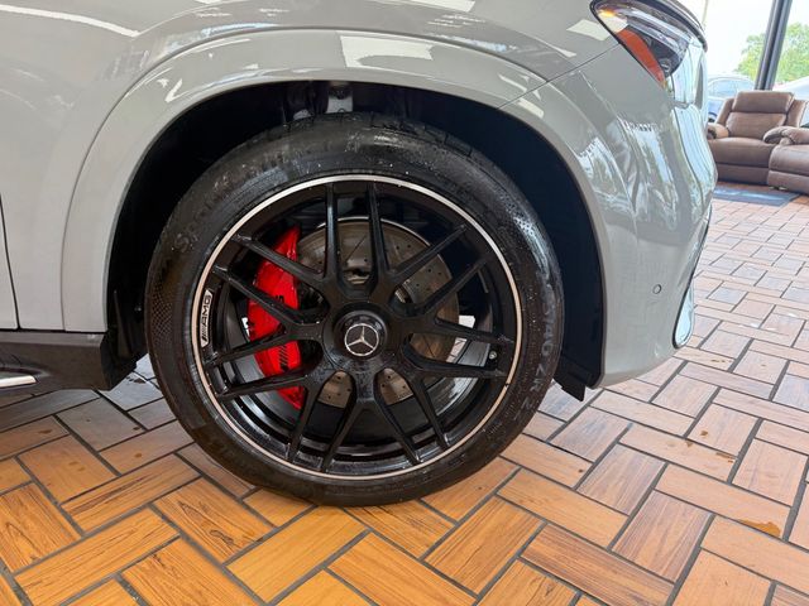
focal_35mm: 24
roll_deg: +0.0
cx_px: 404
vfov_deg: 56.8
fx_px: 561
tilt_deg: -20.3
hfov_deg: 71.6
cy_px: 303
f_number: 1.78
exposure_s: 1/120
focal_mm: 6.76
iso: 125
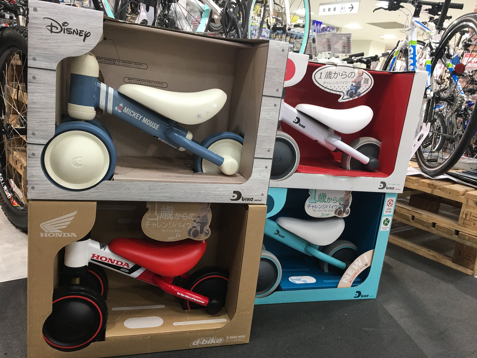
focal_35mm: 29
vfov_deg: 48.2
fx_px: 400
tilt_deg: -12.3
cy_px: 179
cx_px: 238
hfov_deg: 61.7
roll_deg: -7.0
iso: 40
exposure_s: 1/30
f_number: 2.2
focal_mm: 4.15
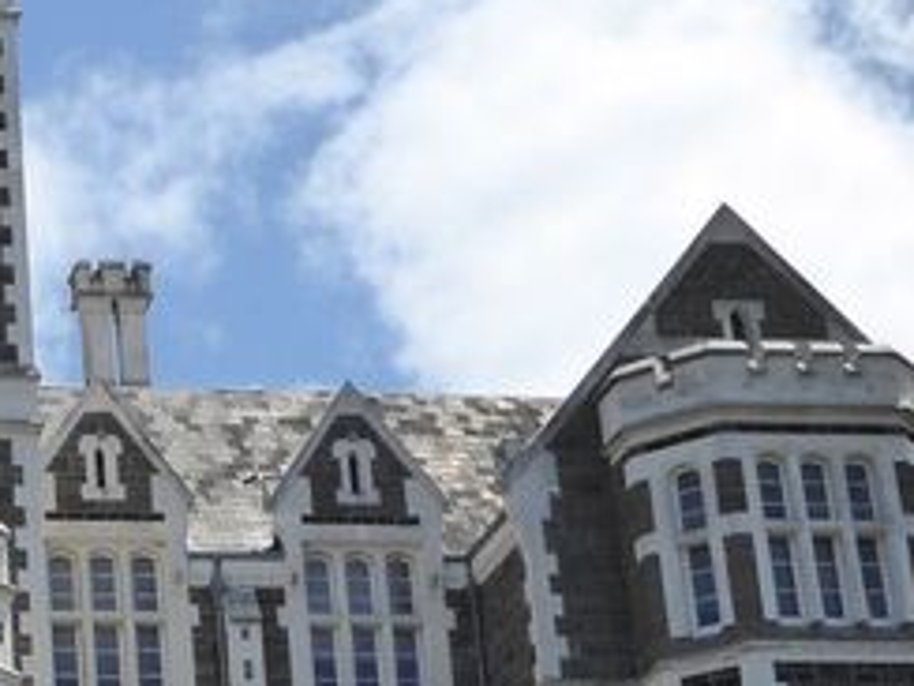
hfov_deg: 15.8
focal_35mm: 118
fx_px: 3116
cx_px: -277
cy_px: 450
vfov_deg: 12.5
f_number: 4.5
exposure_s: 1/800
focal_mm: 6.3
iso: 160
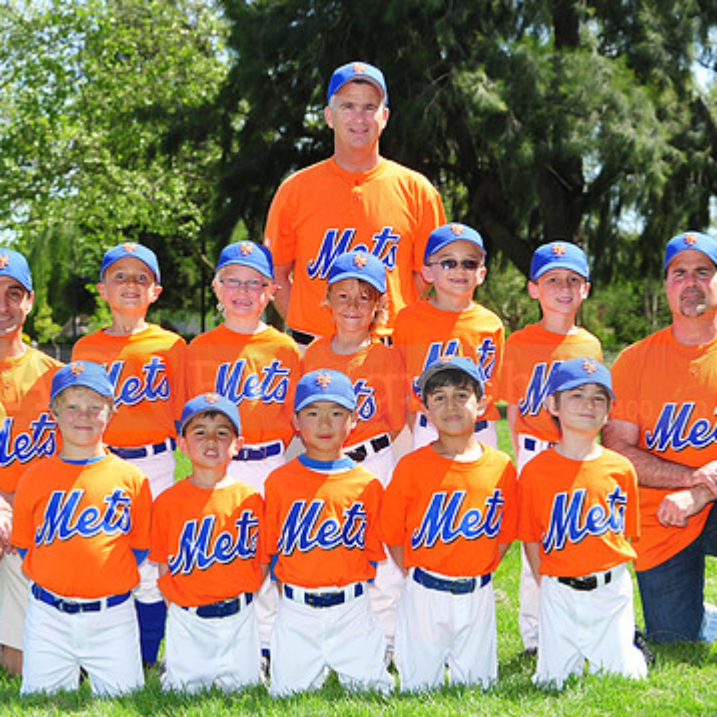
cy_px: 371
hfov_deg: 15.8
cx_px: 326
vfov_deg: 15.8
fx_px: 2578
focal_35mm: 110
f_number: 8
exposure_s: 1/250
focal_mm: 80
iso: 200
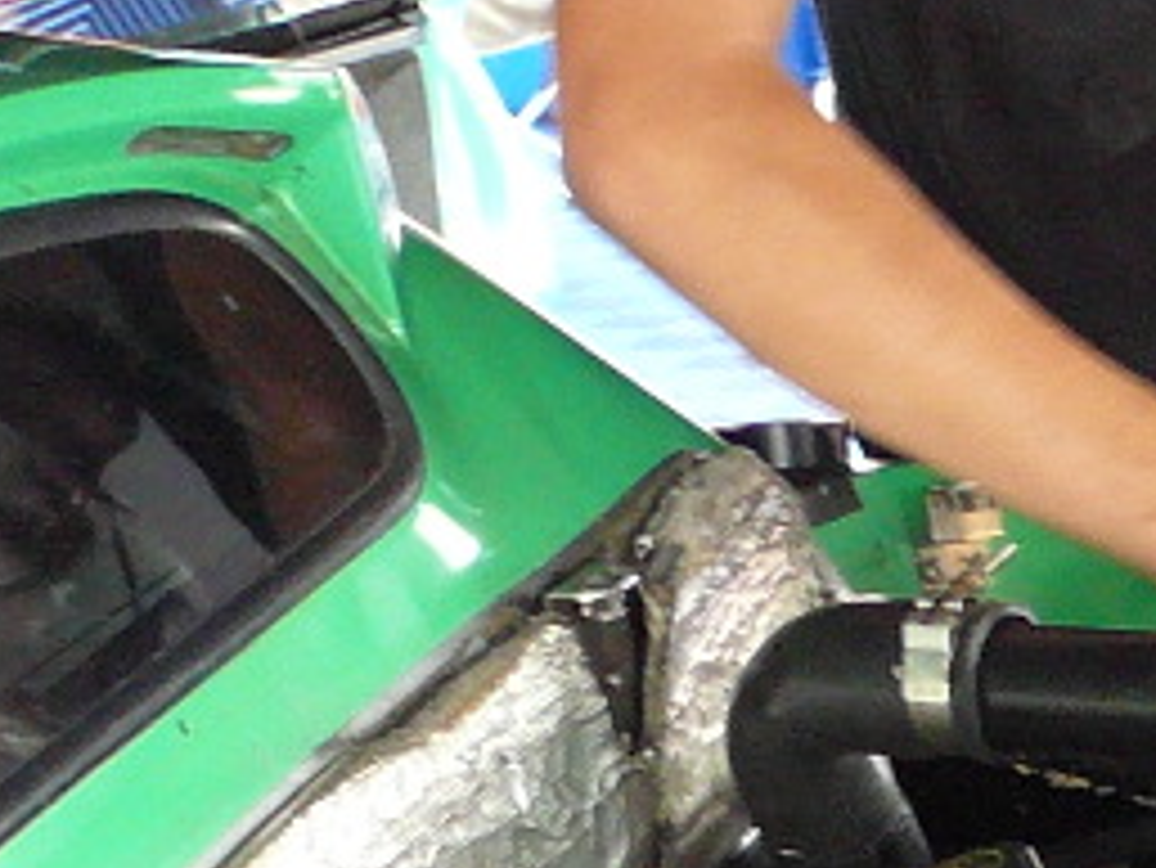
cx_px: 2069
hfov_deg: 13.1
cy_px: 1678
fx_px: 4544
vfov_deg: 10.2
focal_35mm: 136
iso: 200
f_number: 2.8
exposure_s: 1/25
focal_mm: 5.2
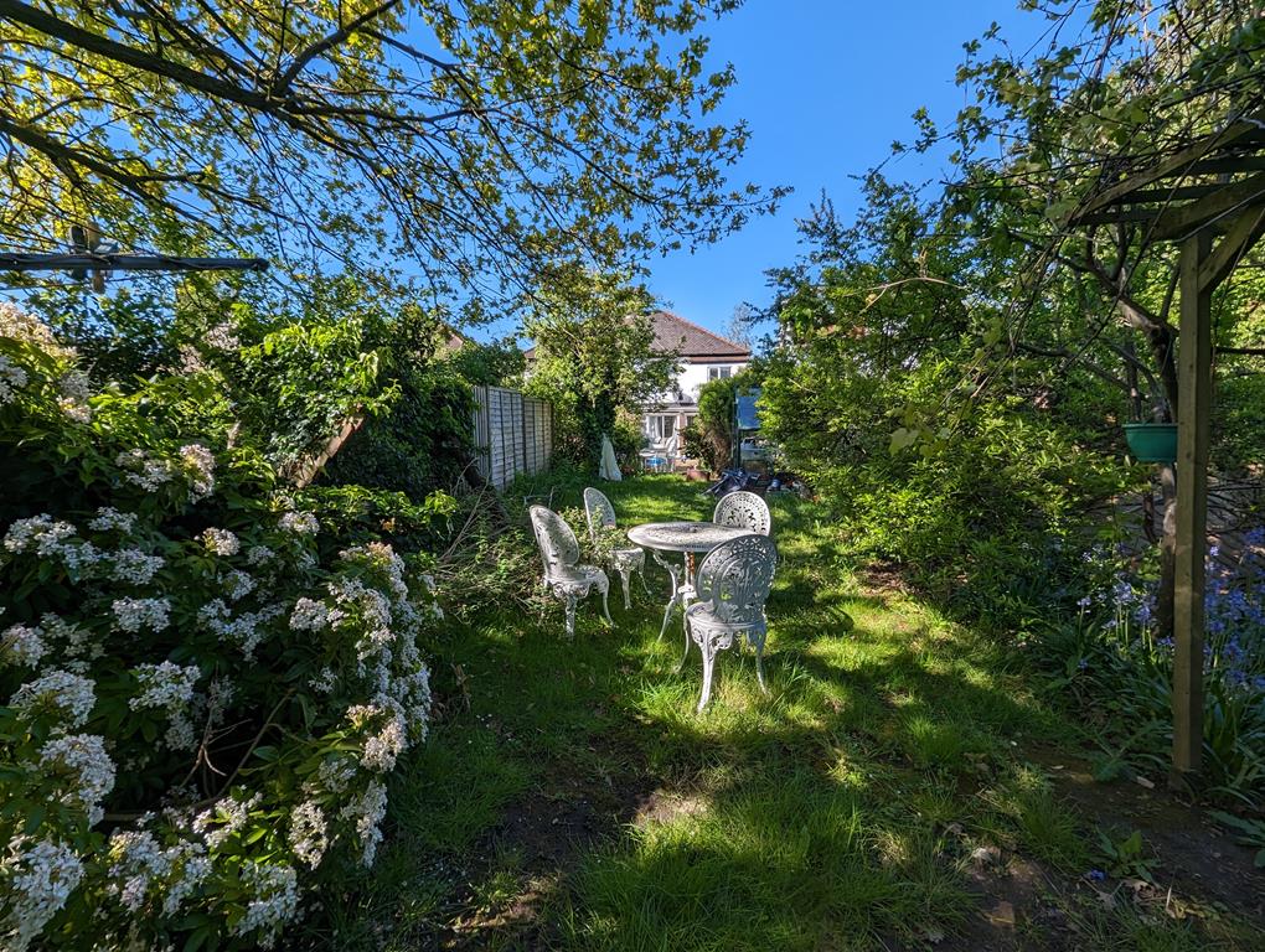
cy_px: 476
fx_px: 476
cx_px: 632
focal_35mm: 13
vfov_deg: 90.1
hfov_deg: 106.1
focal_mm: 1.95
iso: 43
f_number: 2.2
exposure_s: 1/840
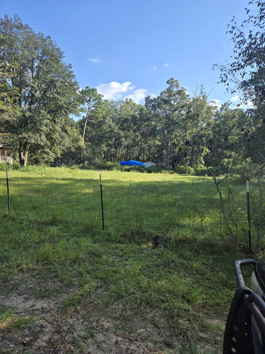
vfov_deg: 73.9
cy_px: 177
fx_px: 235
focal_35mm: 23
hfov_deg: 58.9
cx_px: 132
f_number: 1.8
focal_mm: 5.4
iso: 25
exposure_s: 1/756
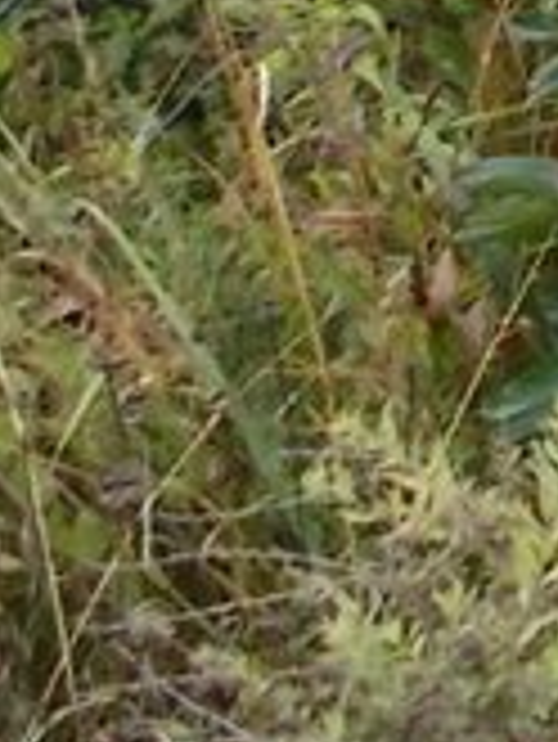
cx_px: 1215
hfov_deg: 10.5
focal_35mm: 126
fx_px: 2705
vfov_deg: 14.0
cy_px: -580
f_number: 3.2
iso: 80
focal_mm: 4.6
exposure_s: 1/320
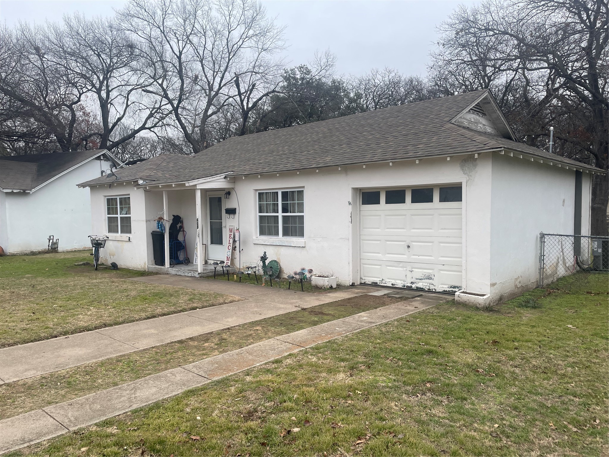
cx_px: 304
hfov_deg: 67.3
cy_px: 228
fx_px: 457
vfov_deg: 53.1
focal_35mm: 26
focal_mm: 4.2
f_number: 1.6
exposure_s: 1/875
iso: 32
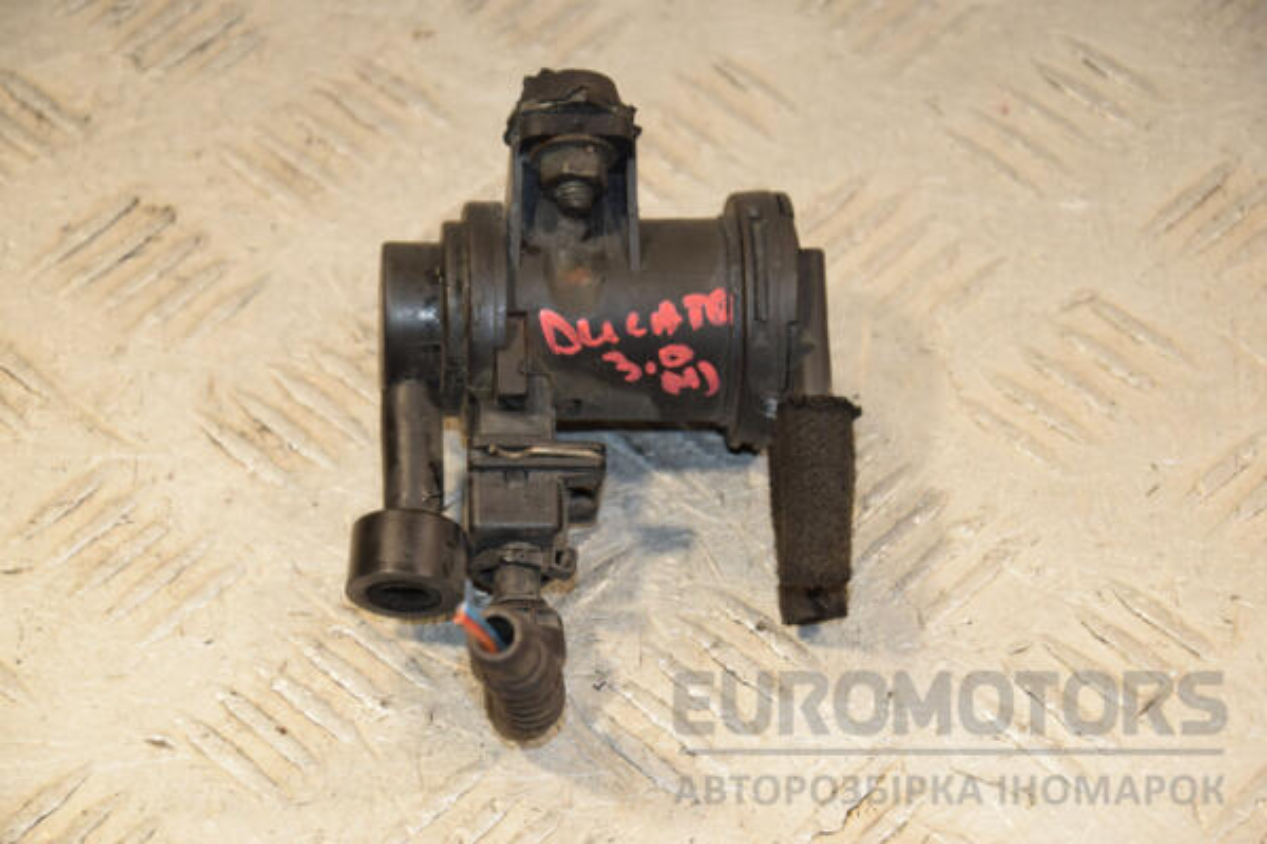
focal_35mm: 147
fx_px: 5173
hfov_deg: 14.0
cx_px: 634
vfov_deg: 9.3
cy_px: 422
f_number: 7.1
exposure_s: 1/200
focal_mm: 98
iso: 800
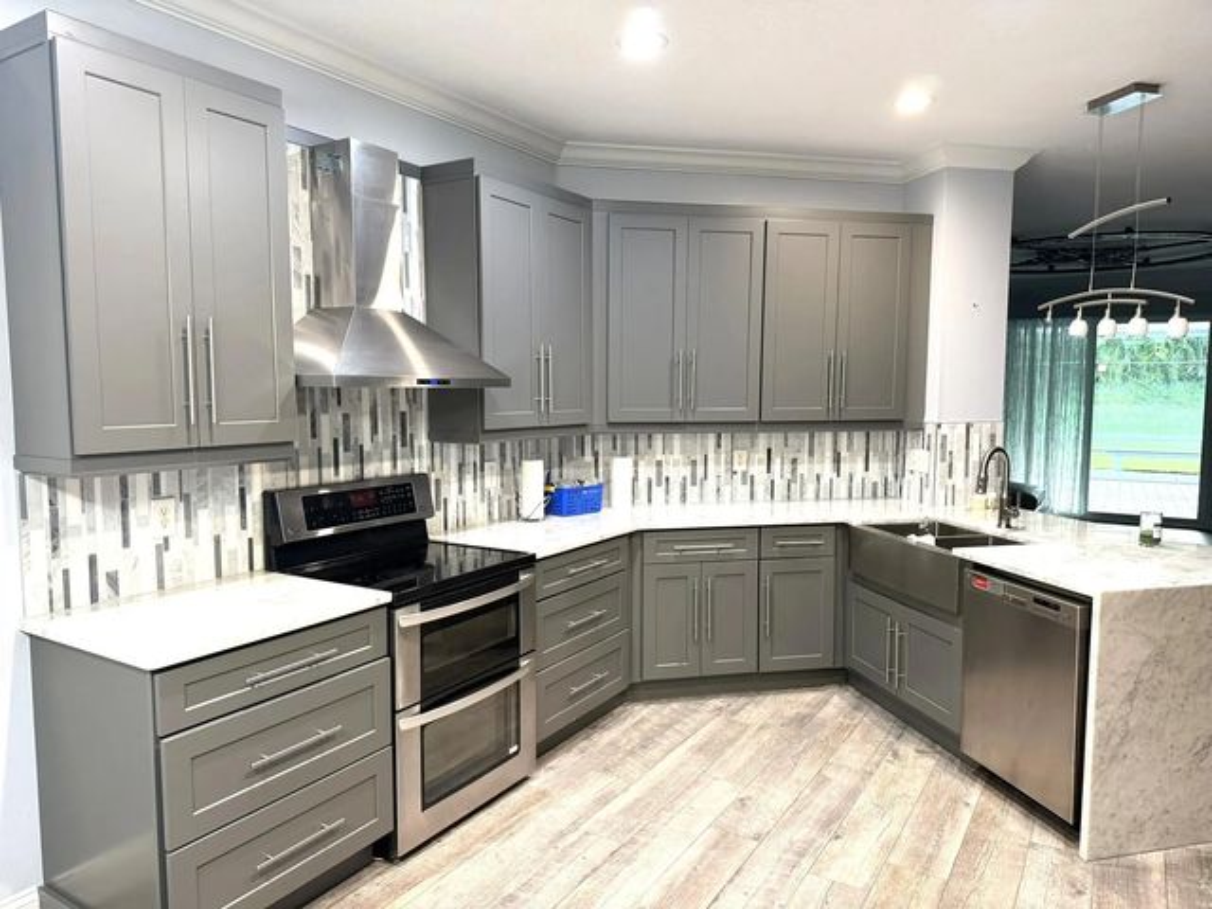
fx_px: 840
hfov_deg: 71.6
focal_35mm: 24
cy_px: 454
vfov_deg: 56.8
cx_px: 606
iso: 320
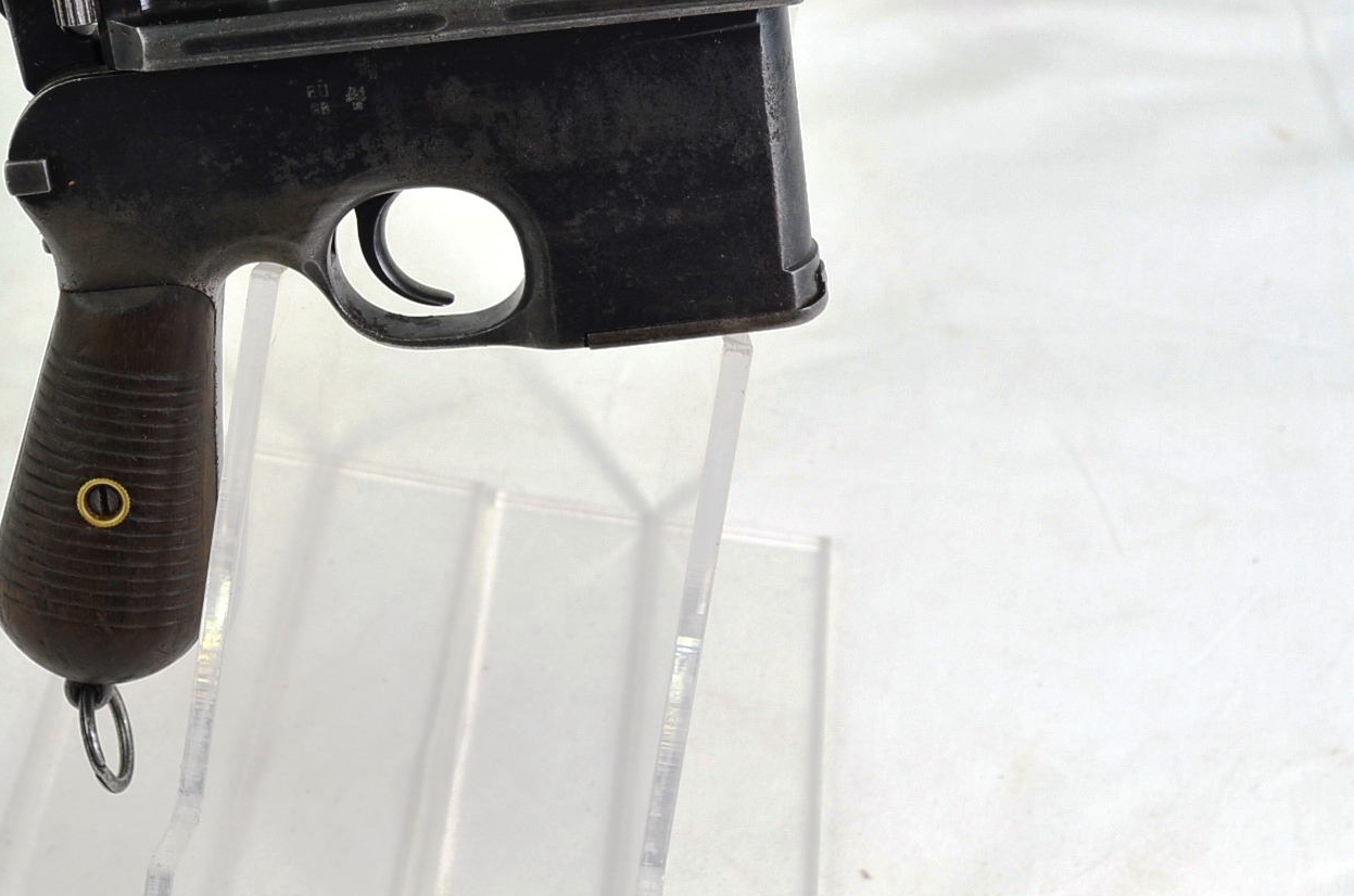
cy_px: 164
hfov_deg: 24.5
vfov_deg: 16.3
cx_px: 558
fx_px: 3115
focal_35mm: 83
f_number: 6.3
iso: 200
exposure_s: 1/160
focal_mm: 28
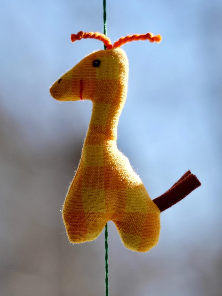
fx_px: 3532
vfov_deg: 4.8
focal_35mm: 413
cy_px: 159
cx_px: 116
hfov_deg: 3.6
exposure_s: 1/400
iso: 200
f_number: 5.9
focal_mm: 179
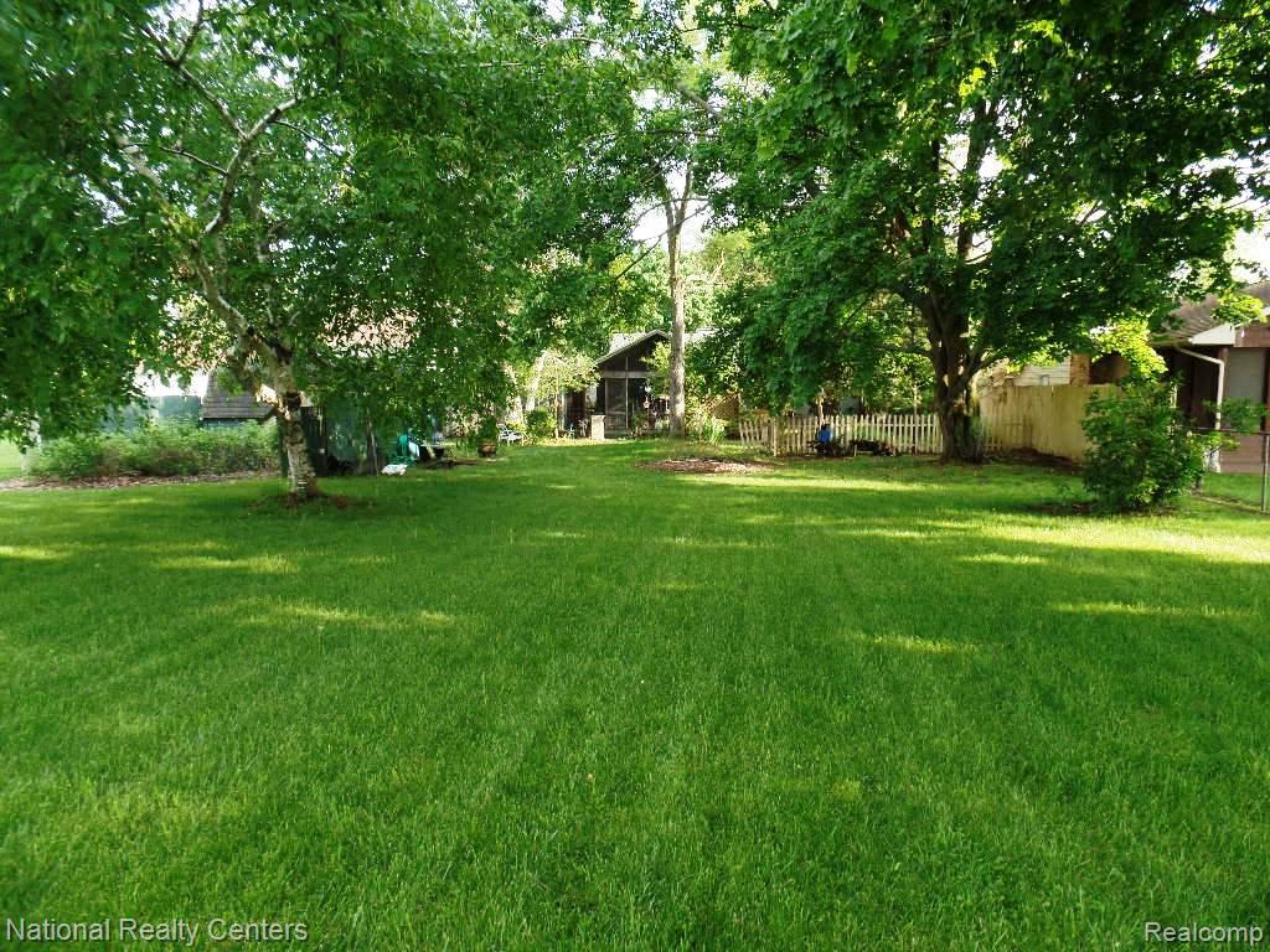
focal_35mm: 23
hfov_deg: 73.9
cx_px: 635
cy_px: 476
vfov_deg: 58.9
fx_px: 844
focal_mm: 4.1
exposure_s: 1/90
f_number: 3.5
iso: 80
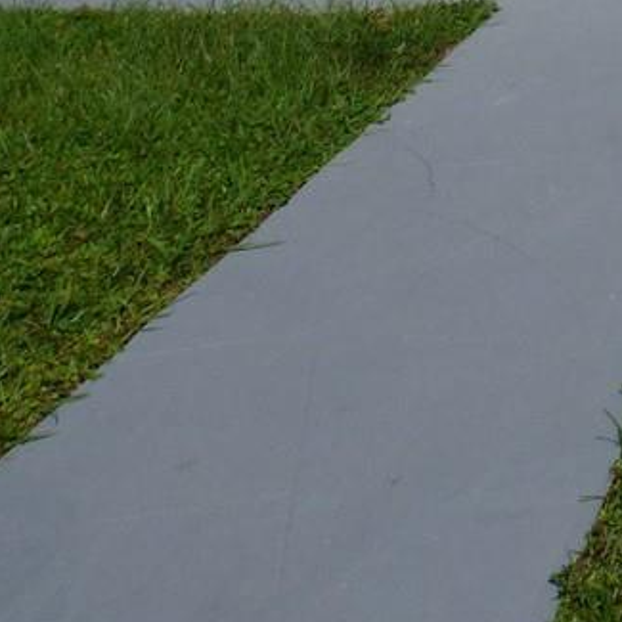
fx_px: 1769
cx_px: 1097
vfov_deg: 17.0
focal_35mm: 87
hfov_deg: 16.8
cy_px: -446
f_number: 4.5
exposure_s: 1/2000
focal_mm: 3.58
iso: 100
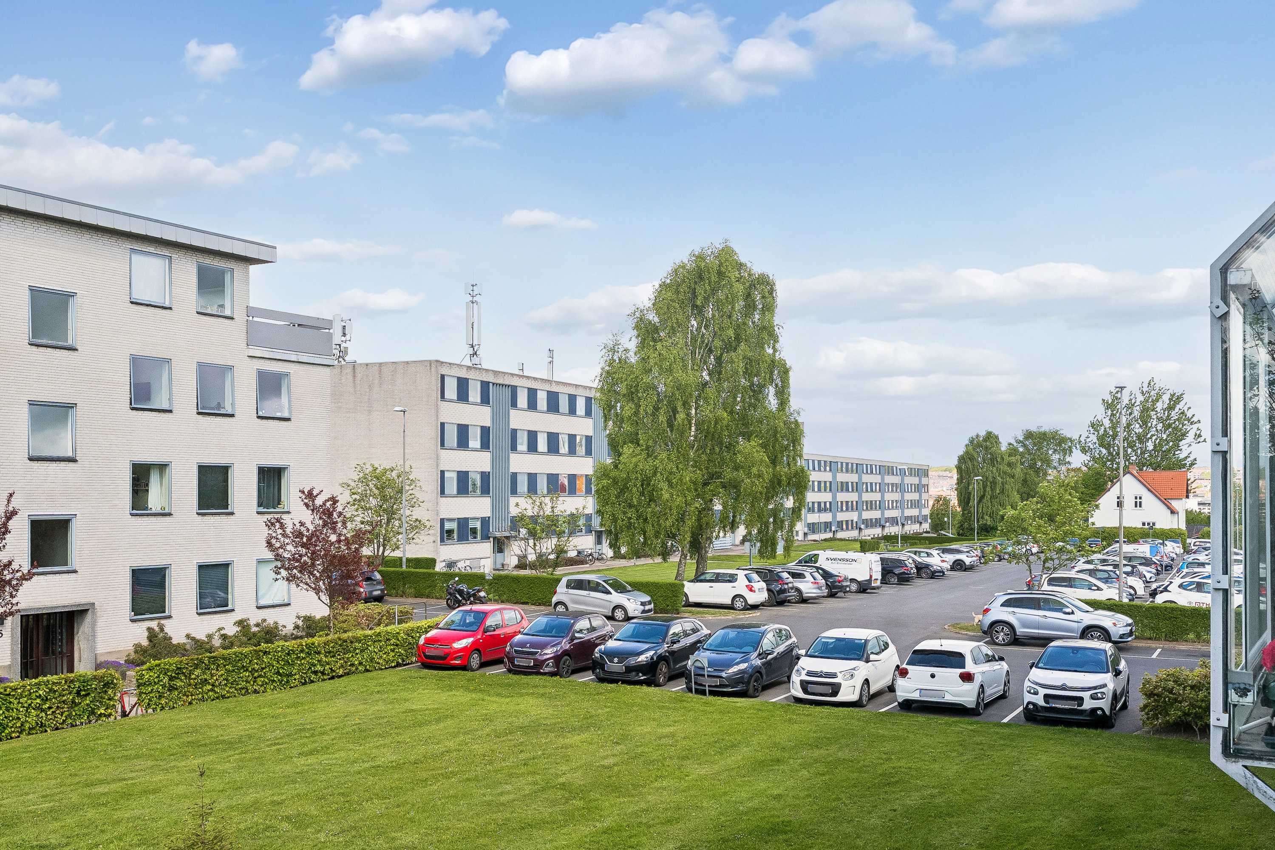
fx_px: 1133
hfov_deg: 58.7
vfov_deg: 41.1
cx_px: 638
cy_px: 425
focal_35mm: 32
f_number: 8
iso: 800
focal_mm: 21.6
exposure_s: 1/800
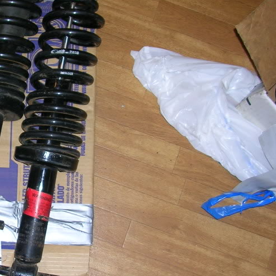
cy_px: 137
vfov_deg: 24.7
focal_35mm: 70
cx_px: 17
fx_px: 631
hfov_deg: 23.8
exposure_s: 1/60.1
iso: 50
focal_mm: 5.8
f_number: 2.8
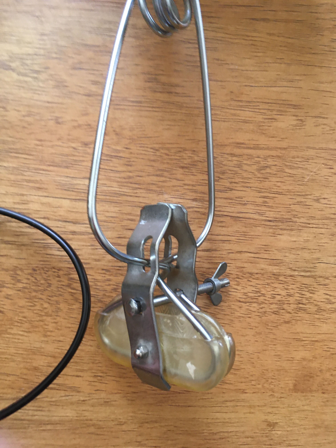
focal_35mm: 29
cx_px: 168
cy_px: 224
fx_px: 375
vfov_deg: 61.7
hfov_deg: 48.2
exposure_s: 1/33
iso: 160
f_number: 2.2
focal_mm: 4.15
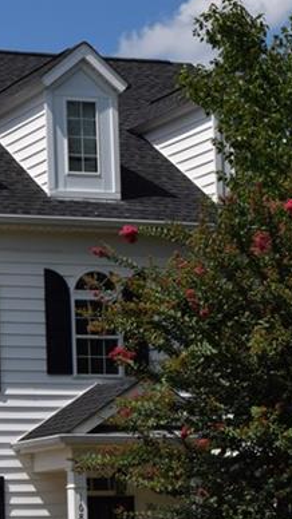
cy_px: 360
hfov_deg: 8.4
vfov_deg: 15.2
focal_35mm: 141
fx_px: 1943
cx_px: -141
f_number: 14
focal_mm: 34
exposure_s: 1/200
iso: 100
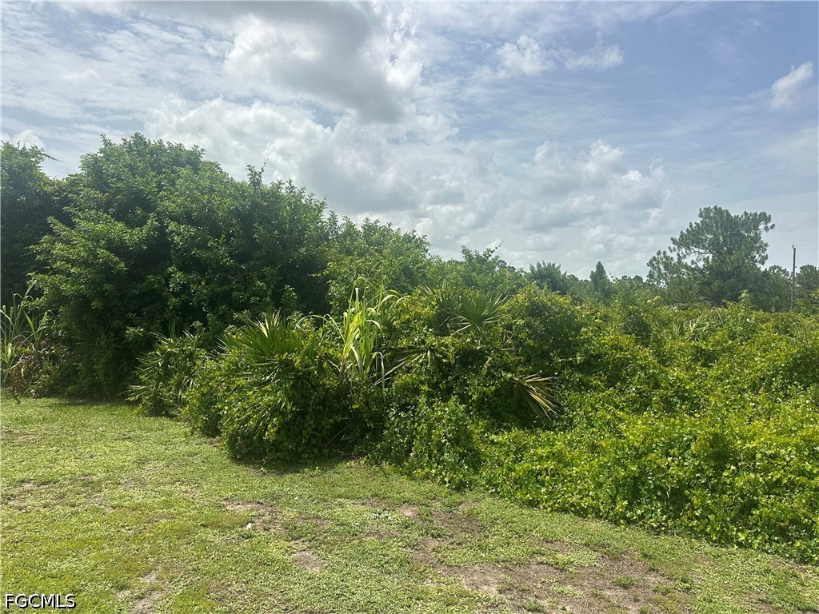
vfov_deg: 56.8
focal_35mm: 24
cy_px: 307
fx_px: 568
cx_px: 410
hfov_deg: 71.6
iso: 80
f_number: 1.78
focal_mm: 6.86
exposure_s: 1/6623
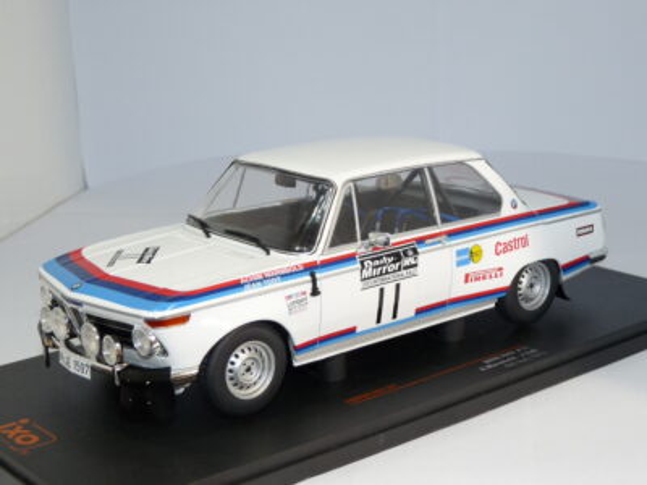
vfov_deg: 22.6
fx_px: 1215
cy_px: 242
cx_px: 324
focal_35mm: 65
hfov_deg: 29.8
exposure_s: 1/30
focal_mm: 8.2
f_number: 3.2
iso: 100
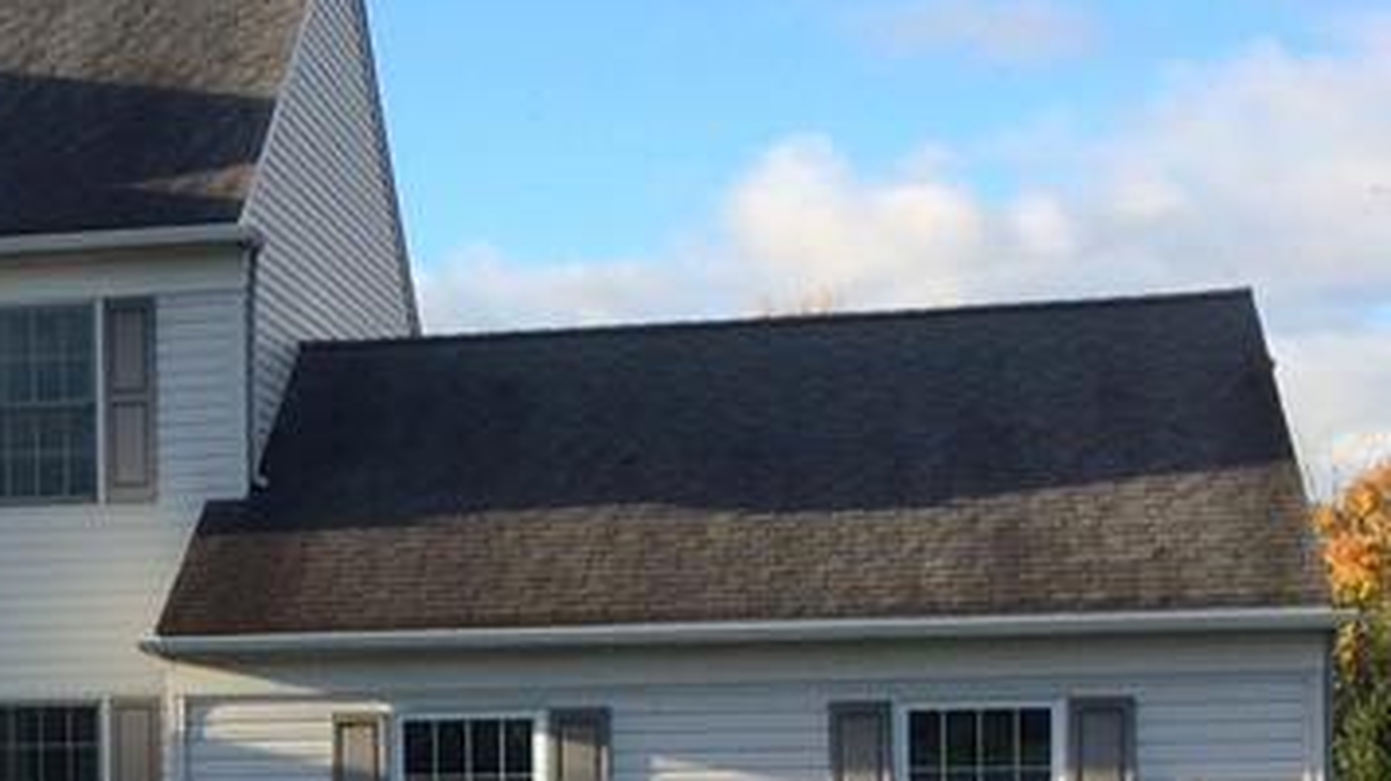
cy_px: 746
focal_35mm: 91
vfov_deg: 13.1
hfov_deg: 22.2
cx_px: -105
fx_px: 3355
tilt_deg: -2.2
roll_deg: +0.9
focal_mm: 4.15
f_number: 2.2
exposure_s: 1/774
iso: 32
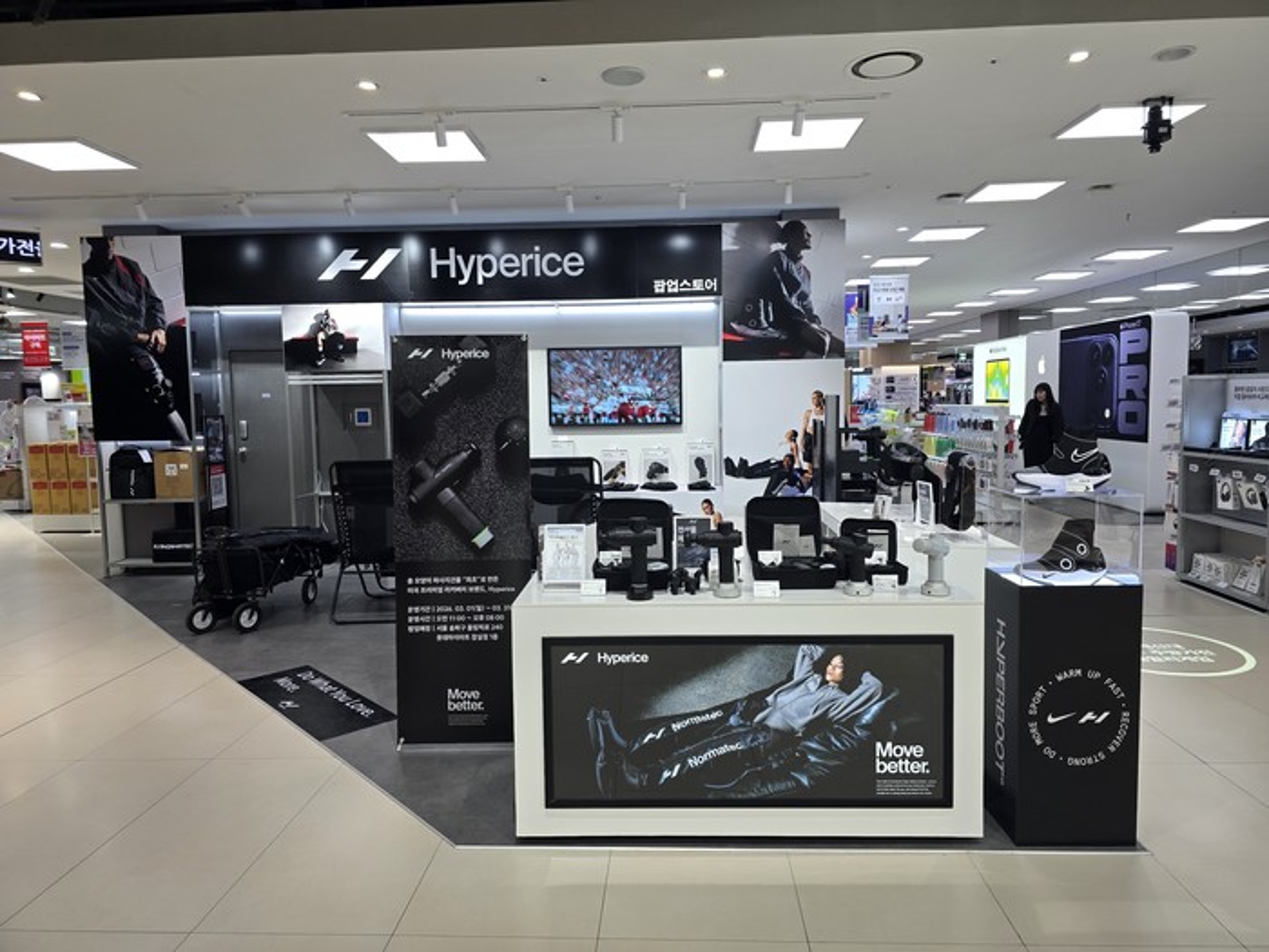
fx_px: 843
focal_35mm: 23
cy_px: 476
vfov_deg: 58.9
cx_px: 634
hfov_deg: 73.9
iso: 50
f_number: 1.7
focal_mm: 6.3
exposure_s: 1/120
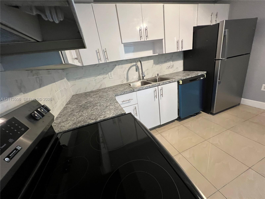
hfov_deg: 106.2
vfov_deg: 89.9
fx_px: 100
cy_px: 100
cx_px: 132
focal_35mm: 13
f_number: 1.8
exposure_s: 1/60
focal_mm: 1.57
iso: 640
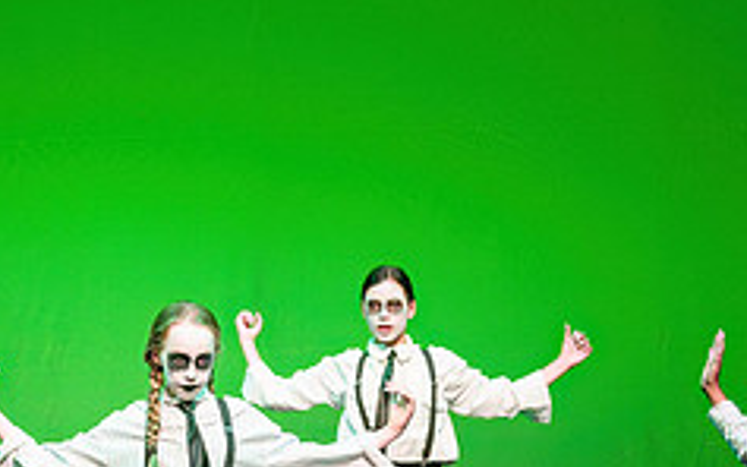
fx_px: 6065
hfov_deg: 7.0
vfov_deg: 4.4
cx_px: 151
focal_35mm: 298
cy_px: 431
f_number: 3.2
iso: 1250
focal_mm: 116
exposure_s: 1/200
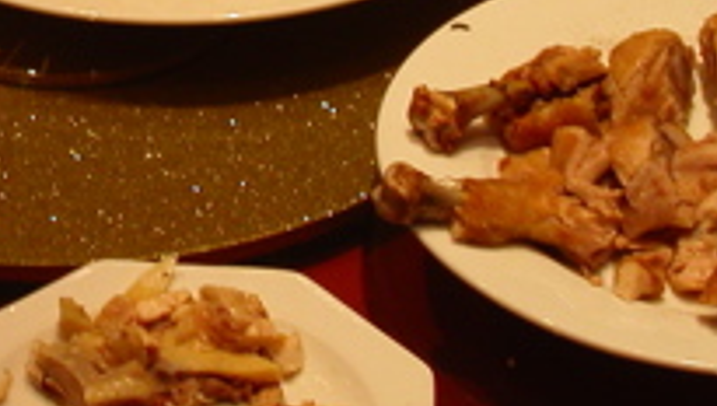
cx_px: 14
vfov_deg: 9.4
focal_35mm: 129
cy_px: -38
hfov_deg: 16.3
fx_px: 2456
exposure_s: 1/45
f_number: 4
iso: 100
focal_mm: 7.8
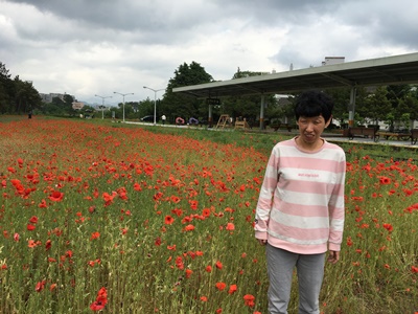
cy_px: 157
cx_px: 209
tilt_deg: -4.5
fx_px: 350
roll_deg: -3.5
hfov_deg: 61.7
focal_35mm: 29
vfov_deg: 48.2
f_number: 2.2
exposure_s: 1/950
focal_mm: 4.15
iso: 25
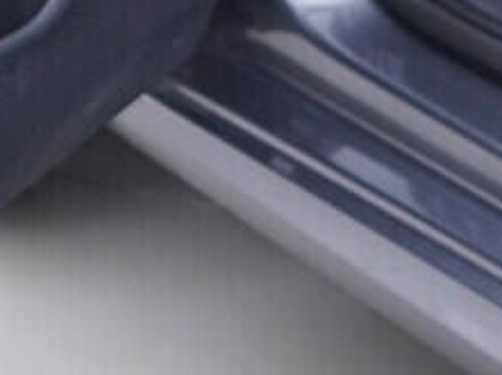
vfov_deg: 6.3
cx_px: 445
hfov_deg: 8.7
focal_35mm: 226
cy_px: -498
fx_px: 3272
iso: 125
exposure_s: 1/40
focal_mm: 24
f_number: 2.8
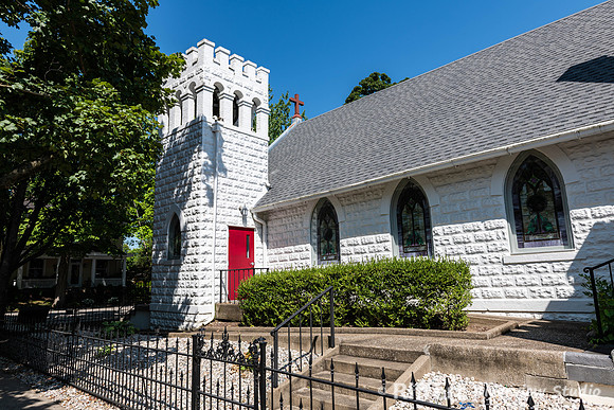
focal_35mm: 24
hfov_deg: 73.7
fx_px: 409
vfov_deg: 53.2
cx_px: 307
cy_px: 205
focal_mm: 24
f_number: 8
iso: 64
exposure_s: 1/200
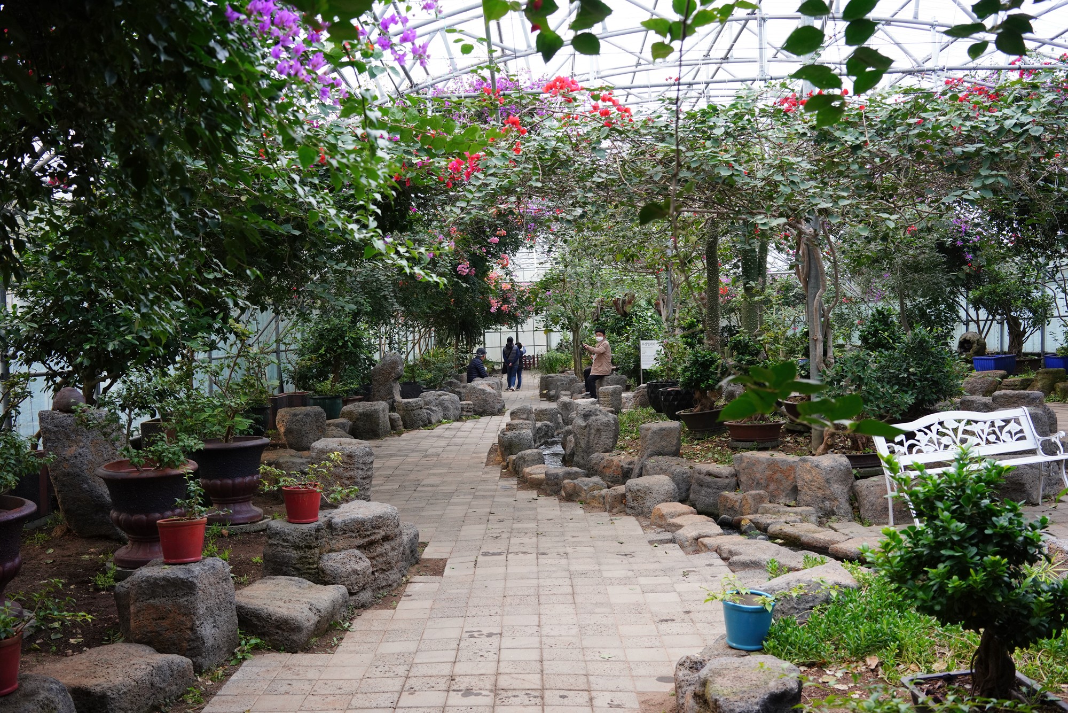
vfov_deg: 37.9
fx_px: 1038
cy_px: 356
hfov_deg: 54.4
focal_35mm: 35
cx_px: 534
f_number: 5.6
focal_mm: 35
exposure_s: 1/100
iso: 1000
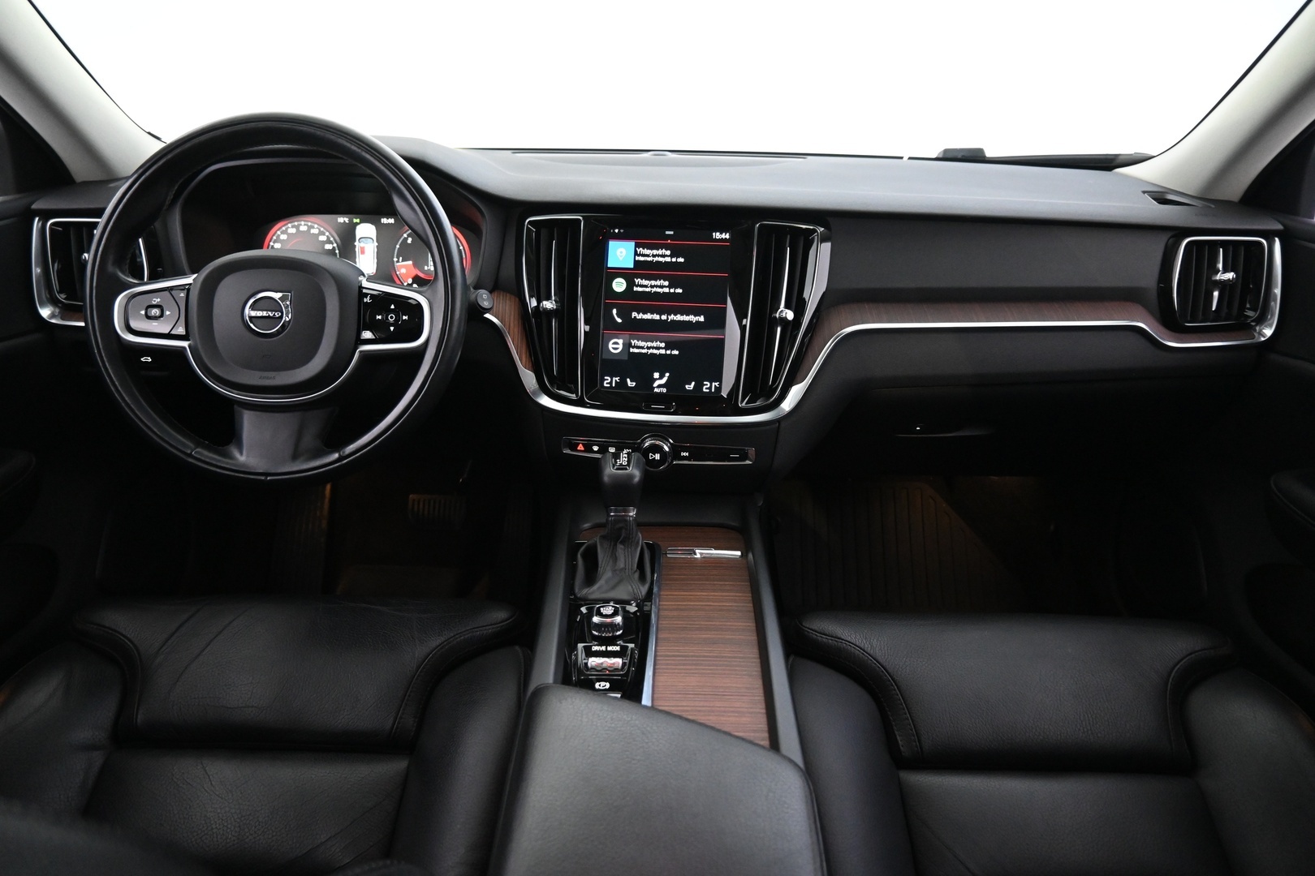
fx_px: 877
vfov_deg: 53.1
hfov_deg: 73.7
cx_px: 658
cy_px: 438
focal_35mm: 24
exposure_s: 1/25
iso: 3600
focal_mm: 16
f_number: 3.5
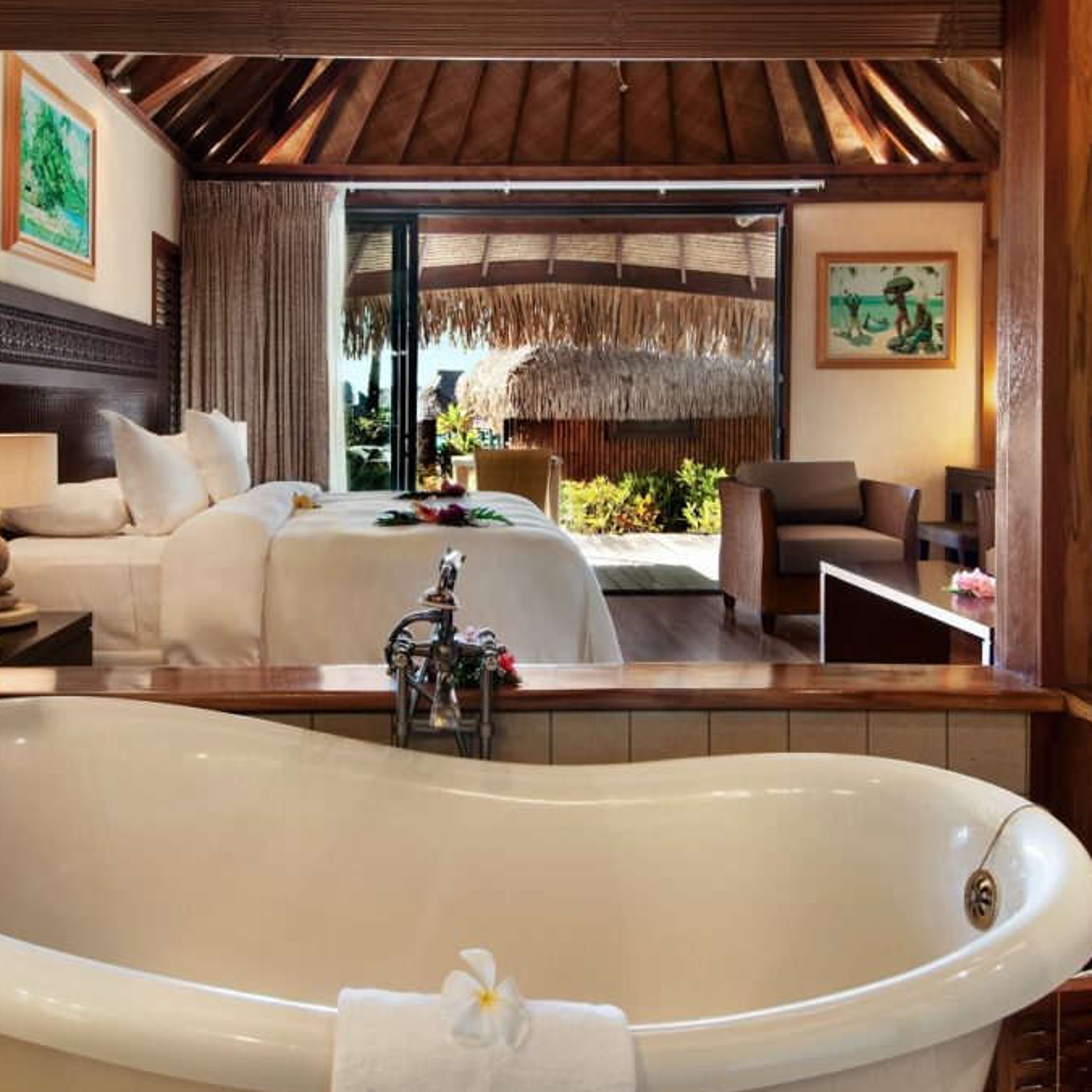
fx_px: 964
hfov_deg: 59.1
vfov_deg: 59.1
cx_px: 557
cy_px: 548
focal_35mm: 27
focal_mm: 14
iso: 200
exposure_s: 1/2.5
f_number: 8
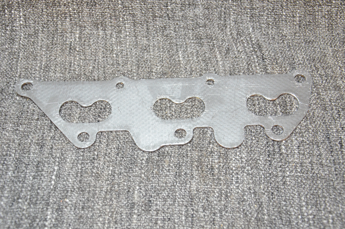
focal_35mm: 51
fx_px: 488
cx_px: 172
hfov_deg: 39.0
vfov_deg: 26.4
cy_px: 114
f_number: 6.3
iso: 2500
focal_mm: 34
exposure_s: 1/80
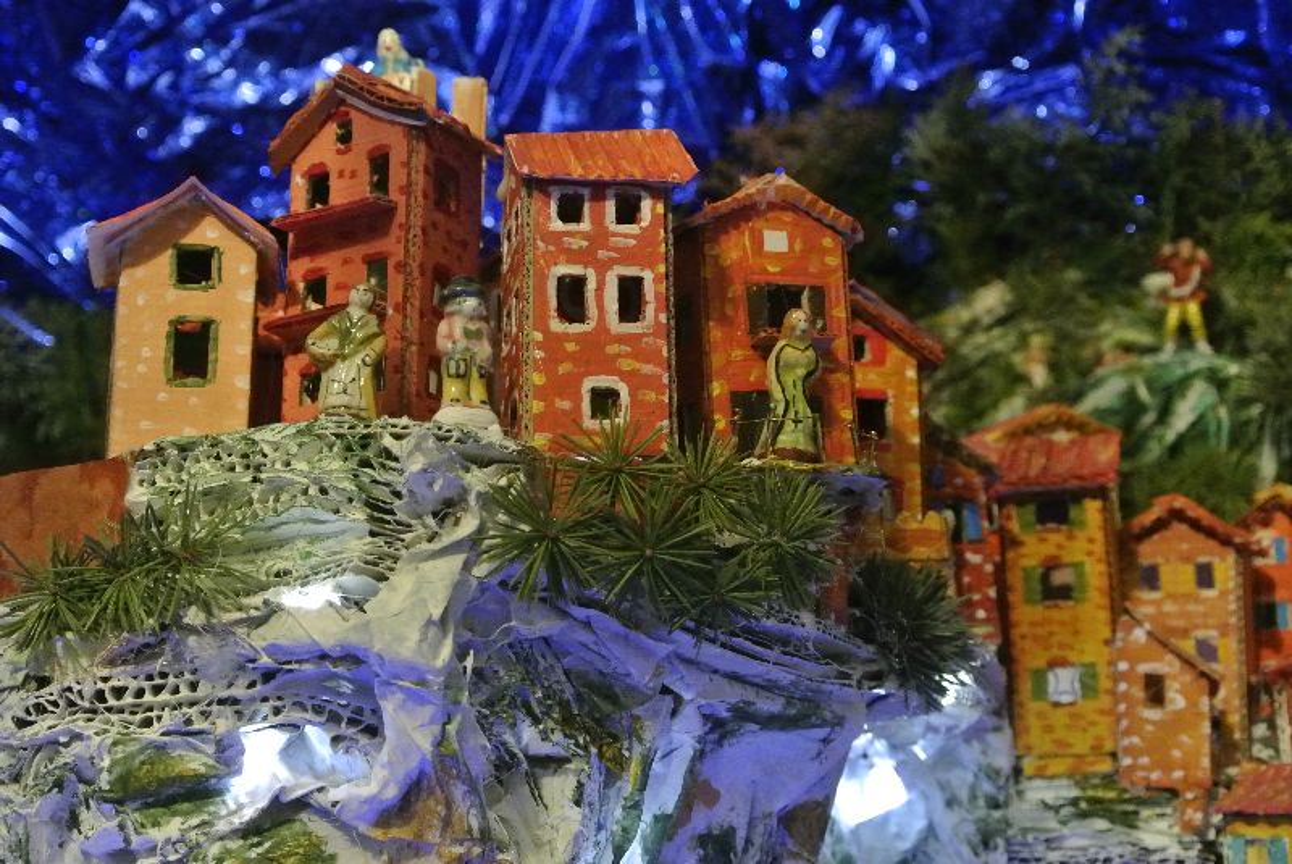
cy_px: 432
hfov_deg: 38.8
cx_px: 646
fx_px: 1832
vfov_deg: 26.5
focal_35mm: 51
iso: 3200
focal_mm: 18.9
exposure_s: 1/80
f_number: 4.8
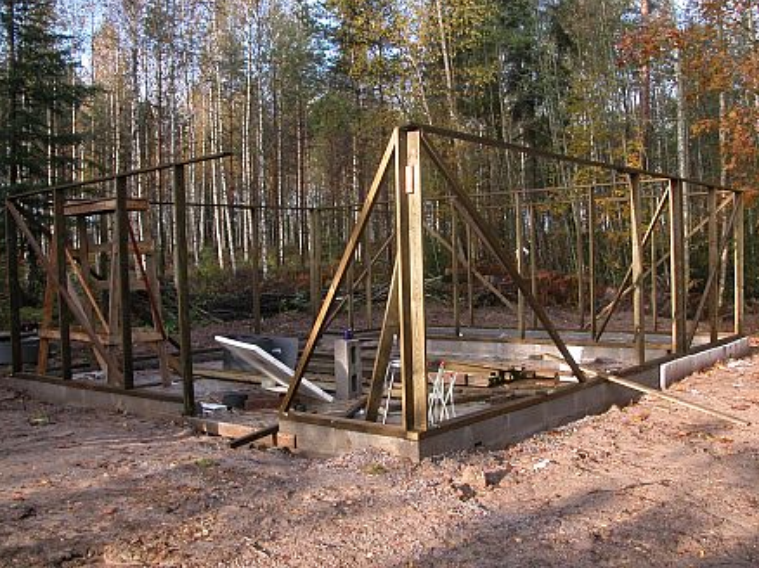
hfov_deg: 51.4
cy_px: 280
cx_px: 374
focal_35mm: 36
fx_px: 789
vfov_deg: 39.6
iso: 100
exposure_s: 1/105
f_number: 4
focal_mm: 8.9
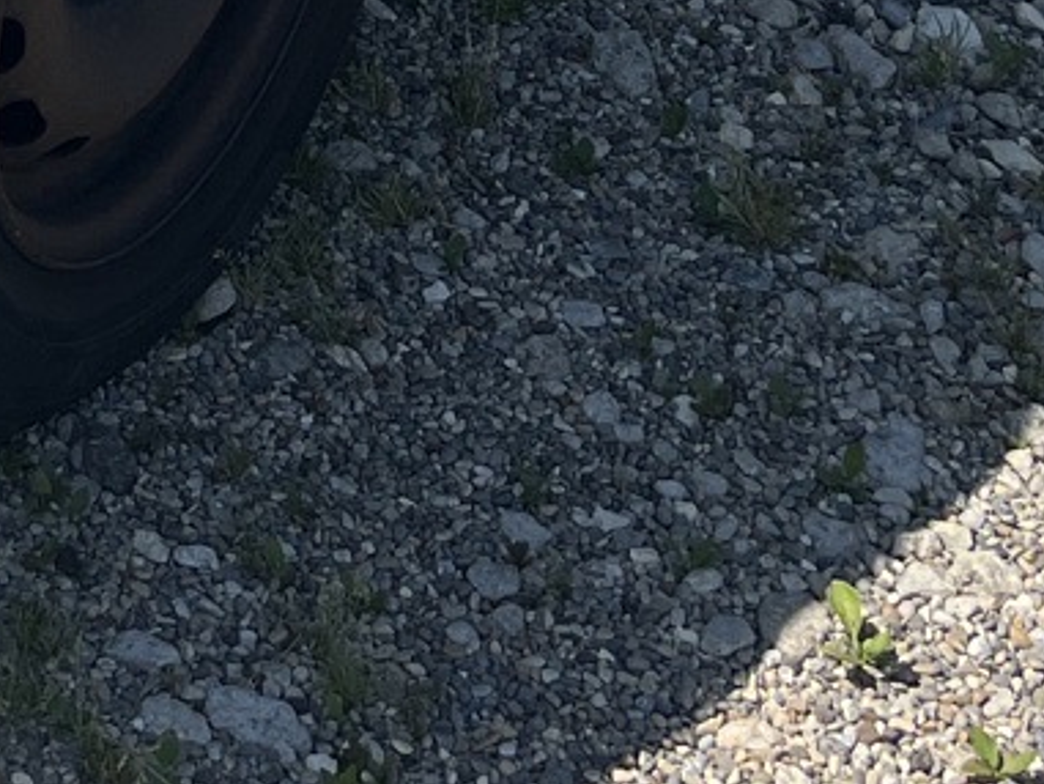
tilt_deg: -16.9
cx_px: -433
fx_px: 3952
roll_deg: -2.3
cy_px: -998
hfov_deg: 14.2
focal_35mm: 131
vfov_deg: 10.1
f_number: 1.6
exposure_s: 1/5556
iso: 50
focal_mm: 5.1
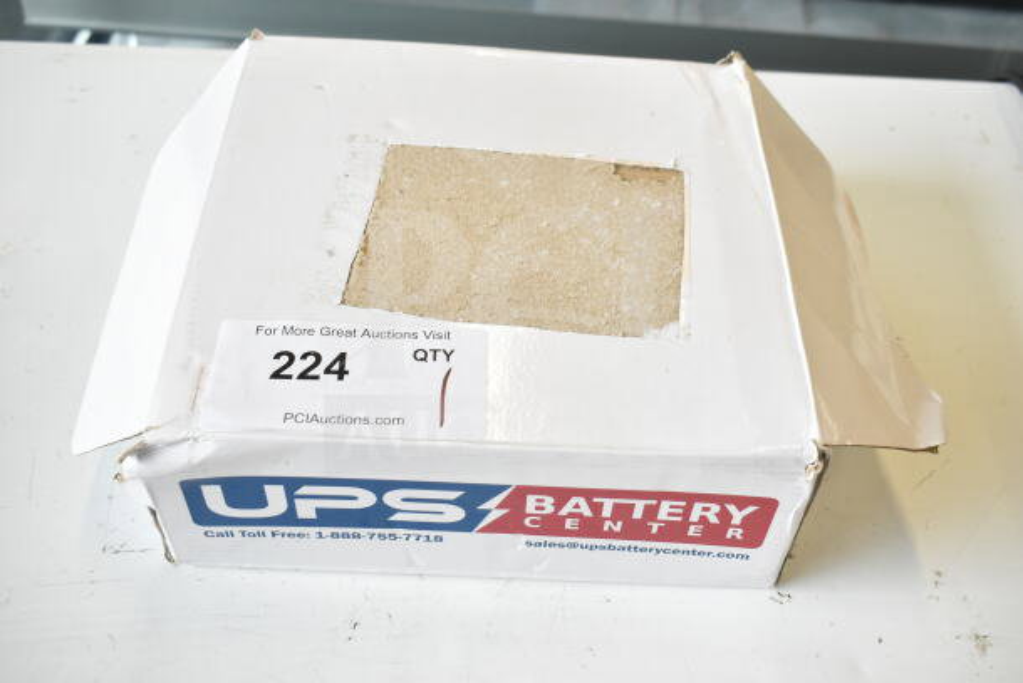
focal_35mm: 38
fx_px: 1066
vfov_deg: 35.5
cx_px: 512
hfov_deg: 51.3
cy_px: 342
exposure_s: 1/125
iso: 1600
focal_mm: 25
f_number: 5.6
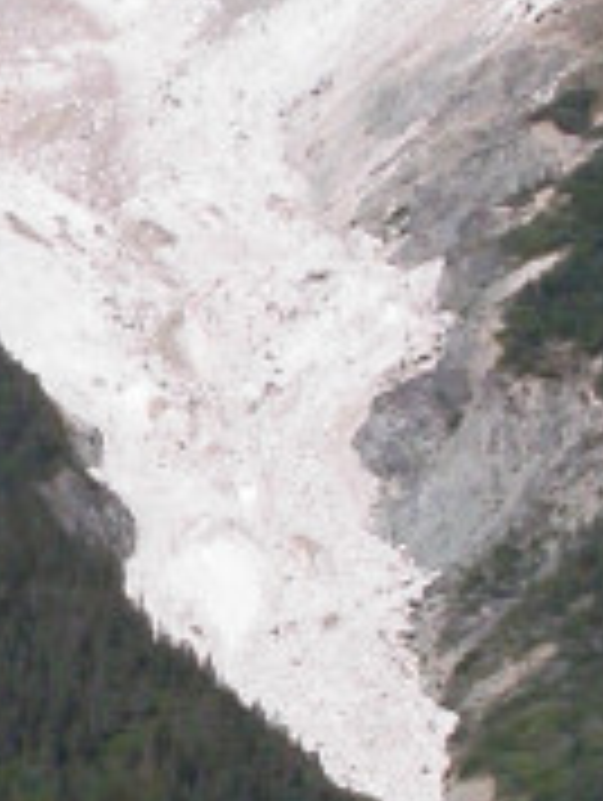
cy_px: 486
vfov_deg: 6.9
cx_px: -88
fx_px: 6650
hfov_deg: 5.2
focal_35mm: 287
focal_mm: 11.5
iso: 100
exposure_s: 1/507
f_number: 6.8
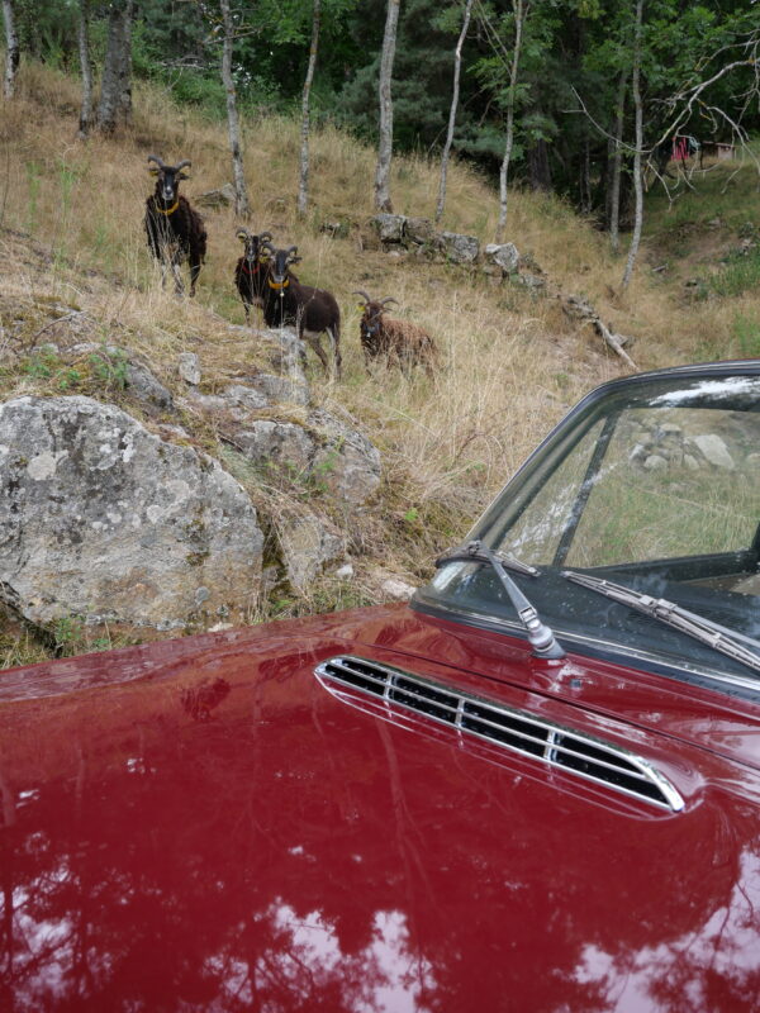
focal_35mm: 34
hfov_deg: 41.8
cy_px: 506
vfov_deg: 54.0
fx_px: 995
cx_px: 380
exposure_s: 1/200
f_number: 5
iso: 200
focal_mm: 17
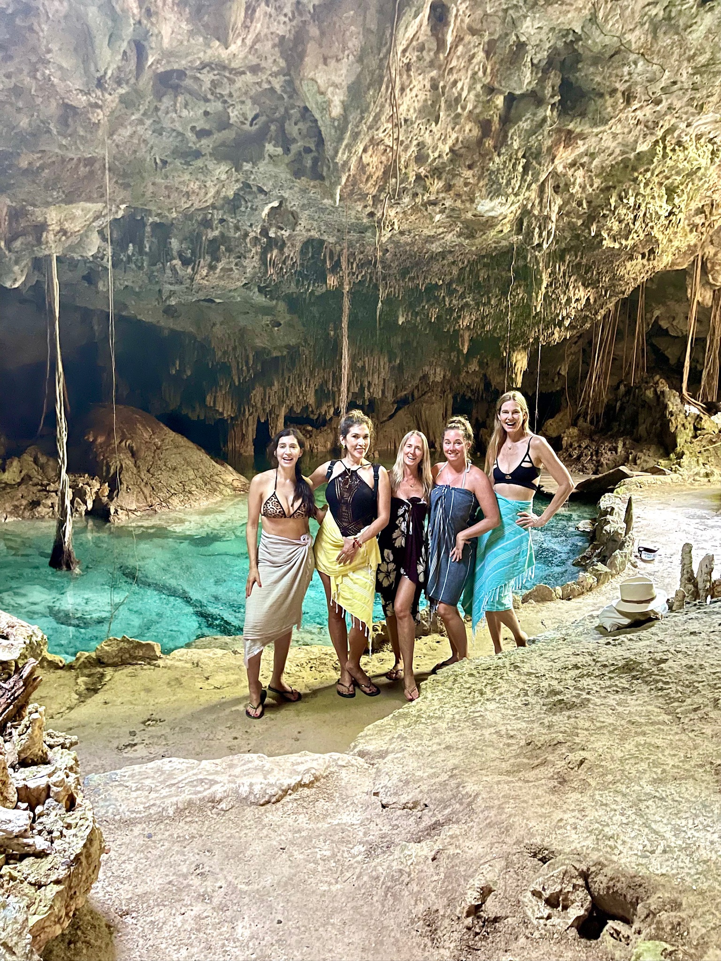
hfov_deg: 53.1
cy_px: 480
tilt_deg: -8.1
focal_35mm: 26
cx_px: 360
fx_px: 722
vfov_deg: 67.3
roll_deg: -1.2
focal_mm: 5.1
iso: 1000
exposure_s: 1/25
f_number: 1.6
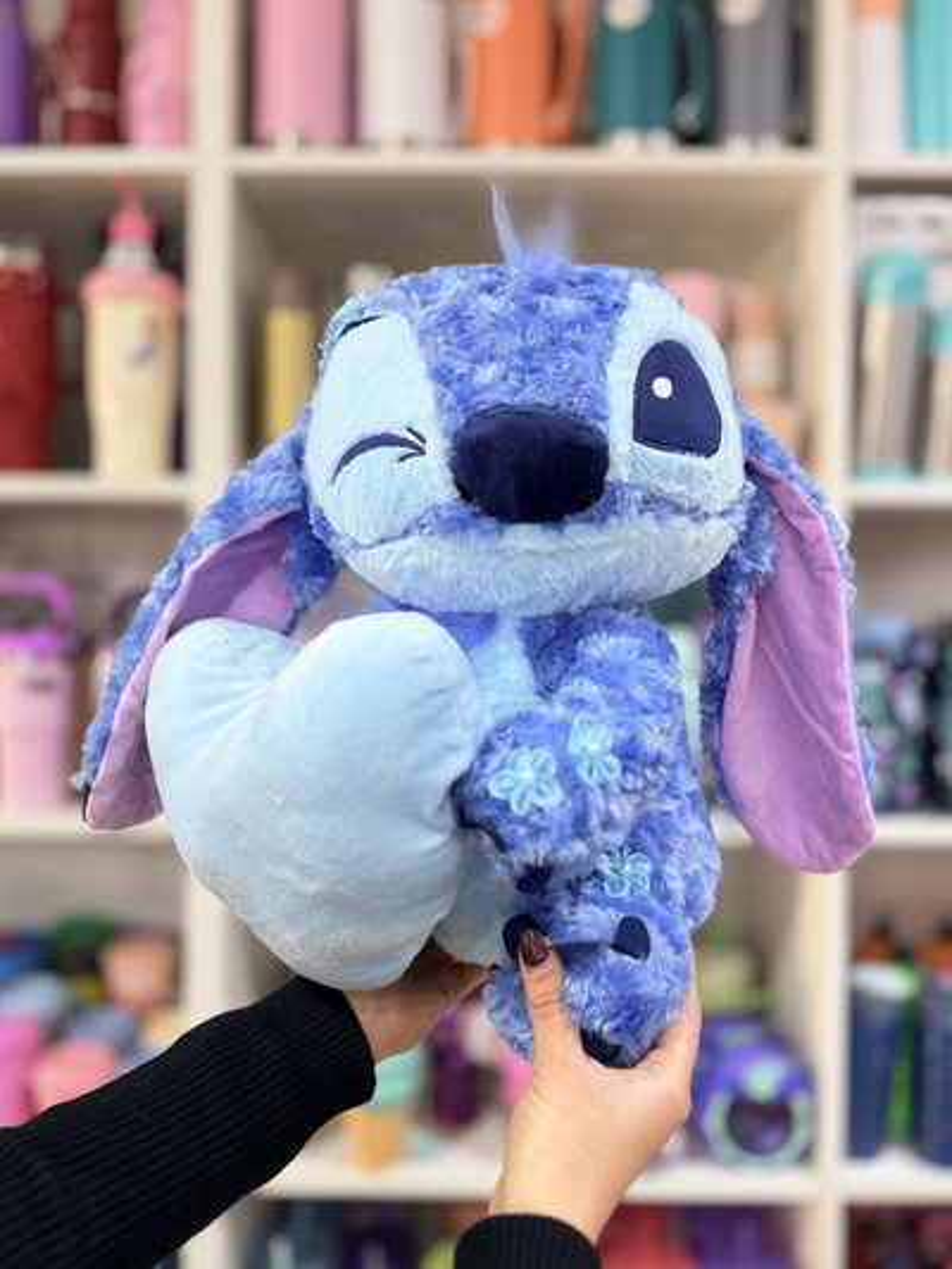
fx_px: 880
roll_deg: -0.1
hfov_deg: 56.8
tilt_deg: -0.3
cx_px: 476
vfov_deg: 71.6
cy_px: 634
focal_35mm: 24
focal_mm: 6.76
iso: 200
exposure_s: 1/50
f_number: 1.78
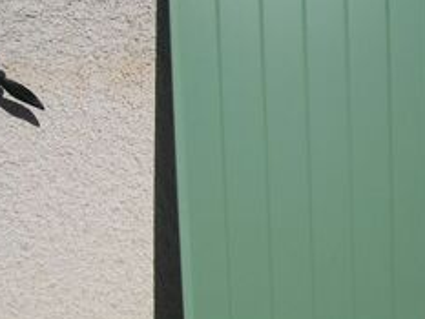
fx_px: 884
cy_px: 206
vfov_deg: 20.4
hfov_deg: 26.8
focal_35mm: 72
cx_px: 297
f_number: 7.2
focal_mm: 5.8
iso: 80
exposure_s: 1/949
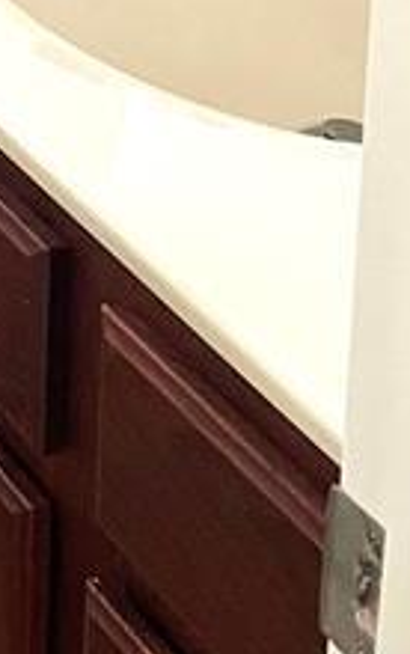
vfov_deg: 14.3
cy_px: -529
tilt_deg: -13.3
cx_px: -683
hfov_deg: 8.9
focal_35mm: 128
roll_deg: +2.9
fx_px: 2282
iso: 125
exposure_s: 1/80
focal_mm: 5.1
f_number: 1.6
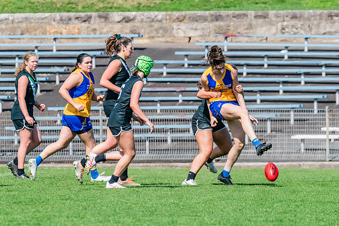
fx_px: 6154
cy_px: 123
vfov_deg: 2.1
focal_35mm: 653
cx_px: 261
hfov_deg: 3.2
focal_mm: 420
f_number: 10
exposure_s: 1/1600
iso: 800
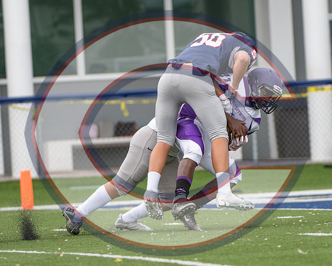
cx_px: 168
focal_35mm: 447
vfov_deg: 3.5
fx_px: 4392
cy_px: 153
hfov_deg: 4.3
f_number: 4
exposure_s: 1/1000
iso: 200
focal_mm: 220
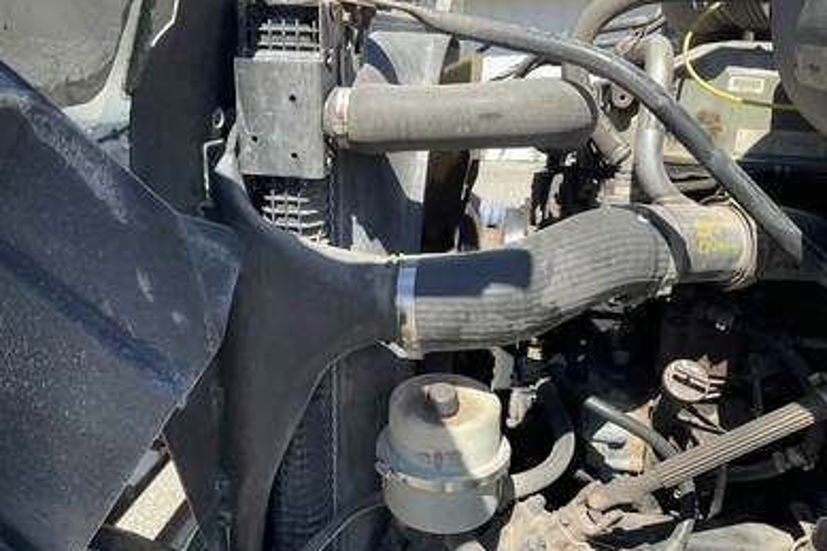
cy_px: 247
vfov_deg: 42.2
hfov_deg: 60.3
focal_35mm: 31
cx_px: 408
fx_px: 712
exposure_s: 1/495
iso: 25
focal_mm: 3
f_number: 1.8
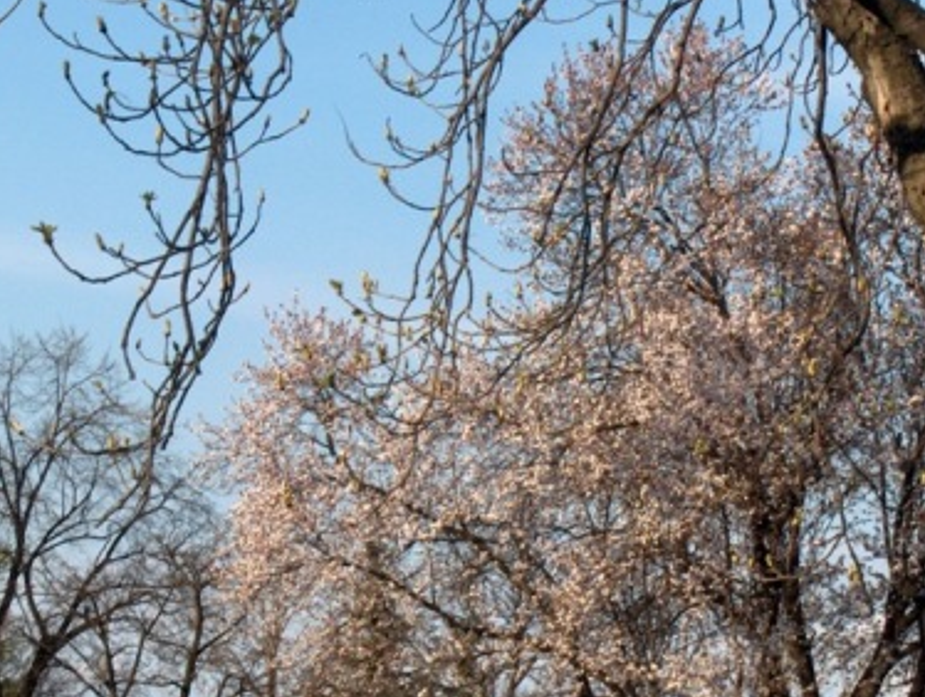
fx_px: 5007
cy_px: 425
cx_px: 638
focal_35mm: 187
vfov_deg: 8.0
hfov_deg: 10.5
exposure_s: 1/224
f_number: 8.4
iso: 110
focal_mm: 24
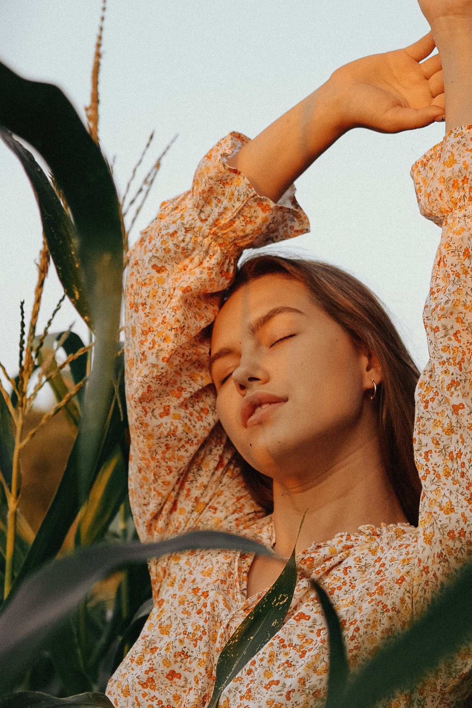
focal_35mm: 86
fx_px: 1687
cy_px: 435
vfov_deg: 23.6
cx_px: 334
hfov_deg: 15.9
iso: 100
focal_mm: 35
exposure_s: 1/320
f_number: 2.2
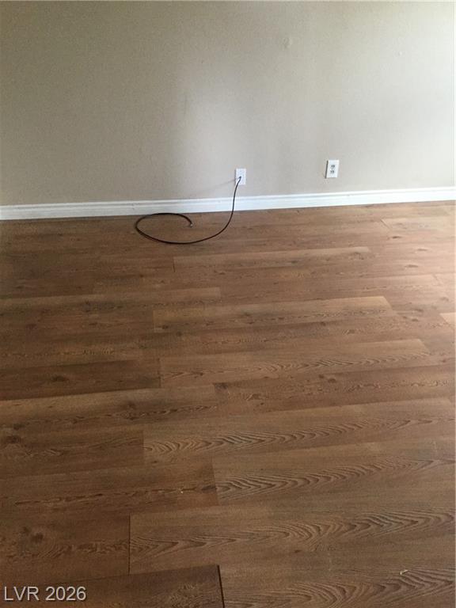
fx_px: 544
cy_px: 304
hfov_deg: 45.4
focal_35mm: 31
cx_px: 228
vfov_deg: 58.4
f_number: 2.4
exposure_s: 1/30
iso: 200
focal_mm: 3.3
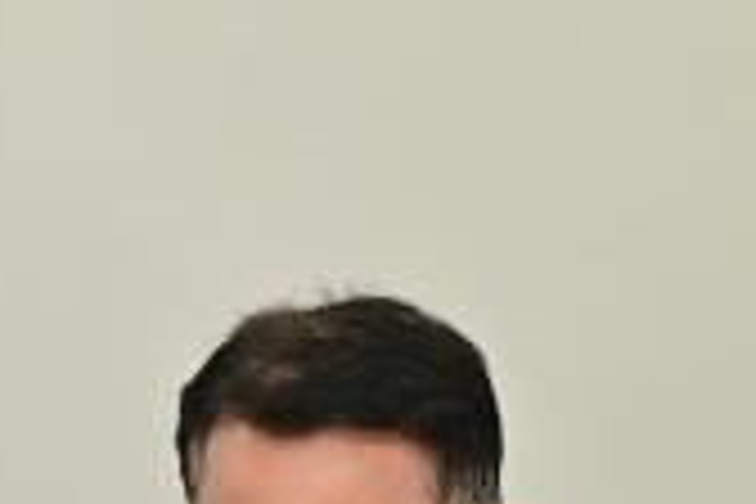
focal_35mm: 329
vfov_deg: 4.1
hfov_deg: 6.2
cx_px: -212
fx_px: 6908
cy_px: 1015
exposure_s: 1/200
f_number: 7.1
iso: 1600
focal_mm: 36
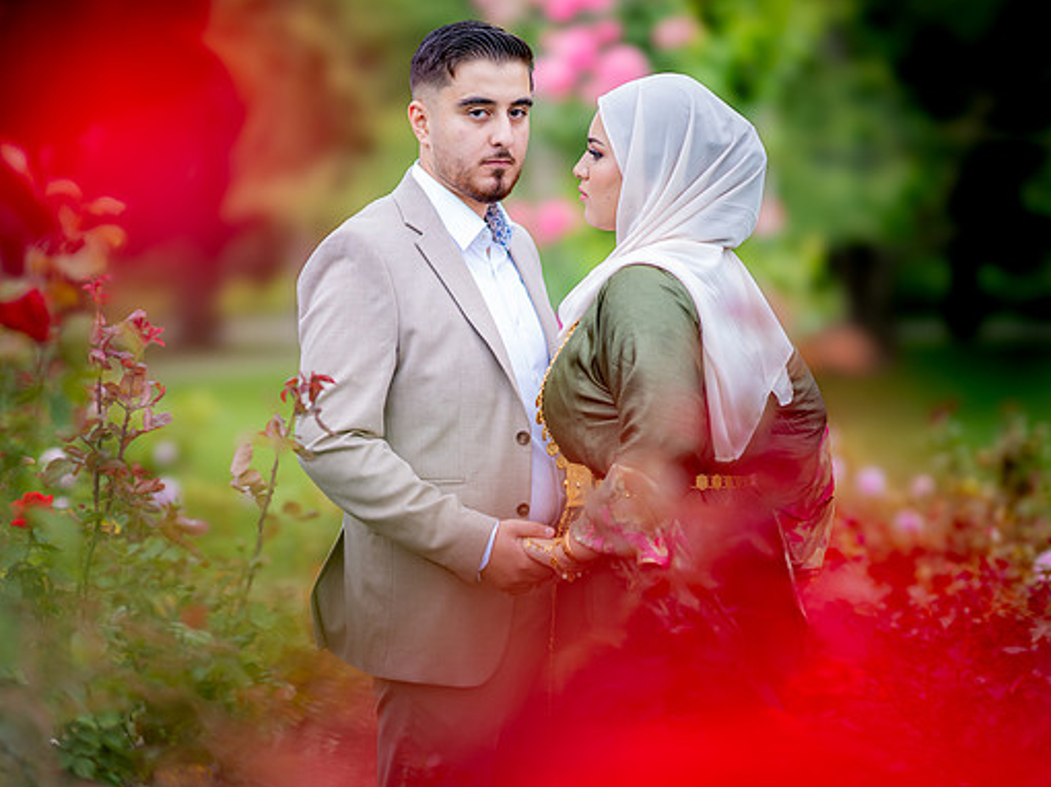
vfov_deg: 15.9
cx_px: 482
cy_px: 390
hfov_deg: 21.1
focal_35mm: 93
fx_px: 2822
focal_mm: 85
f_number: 1.4
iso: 100
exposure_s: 1/1600
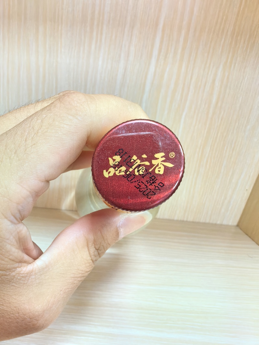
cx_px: 130
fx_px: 269
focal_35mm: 27
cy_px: 172
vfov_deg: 65.3
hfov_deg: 51.3
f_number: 2.2
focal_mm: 1.95
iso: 250
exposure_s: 1/50
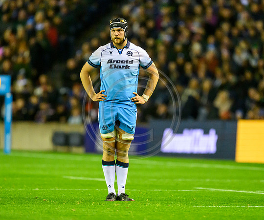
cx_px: 143
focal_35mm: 753
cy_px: 124
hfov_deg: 2.5
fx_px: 5984
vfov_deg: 2.1
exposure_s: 1/1000
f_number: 4
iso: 12800
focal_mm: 560
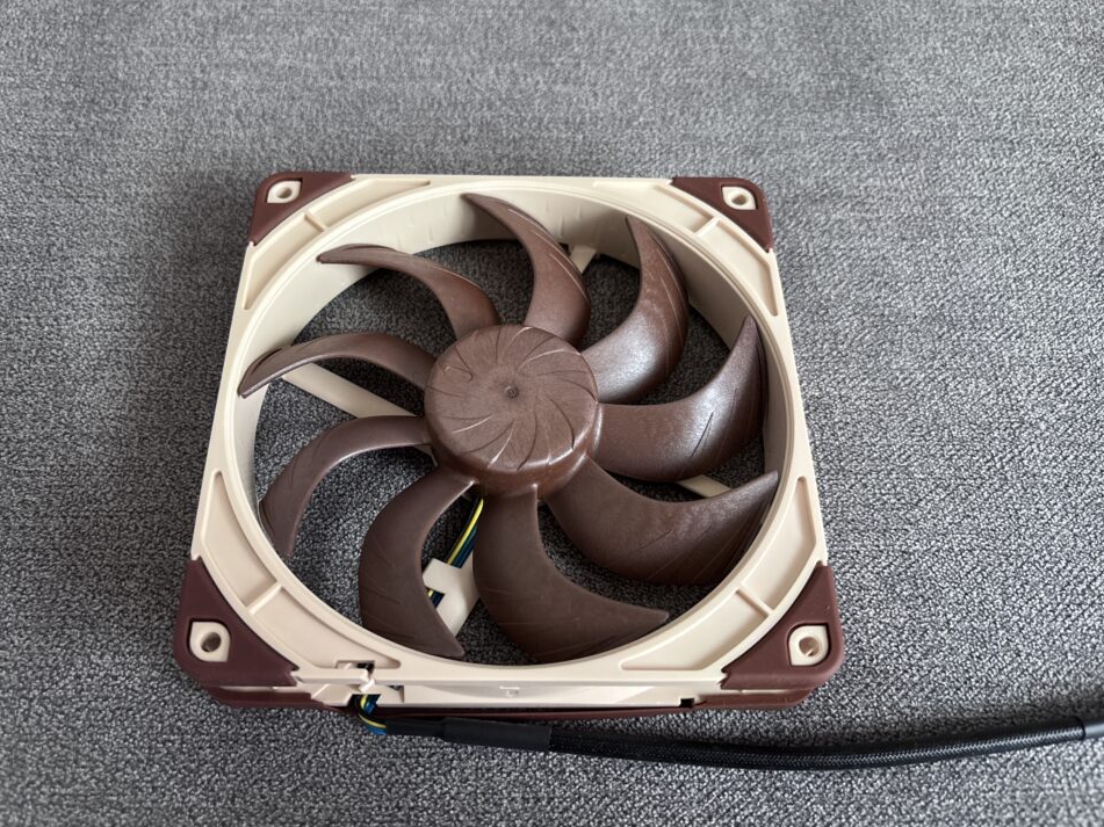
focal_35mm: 28
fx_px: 893
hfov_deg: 63.4
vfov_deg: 49.7
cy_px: 420
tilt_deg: -58.9
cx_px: 517
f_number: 1.6
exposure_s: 1/55
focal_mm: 5.96
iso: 500
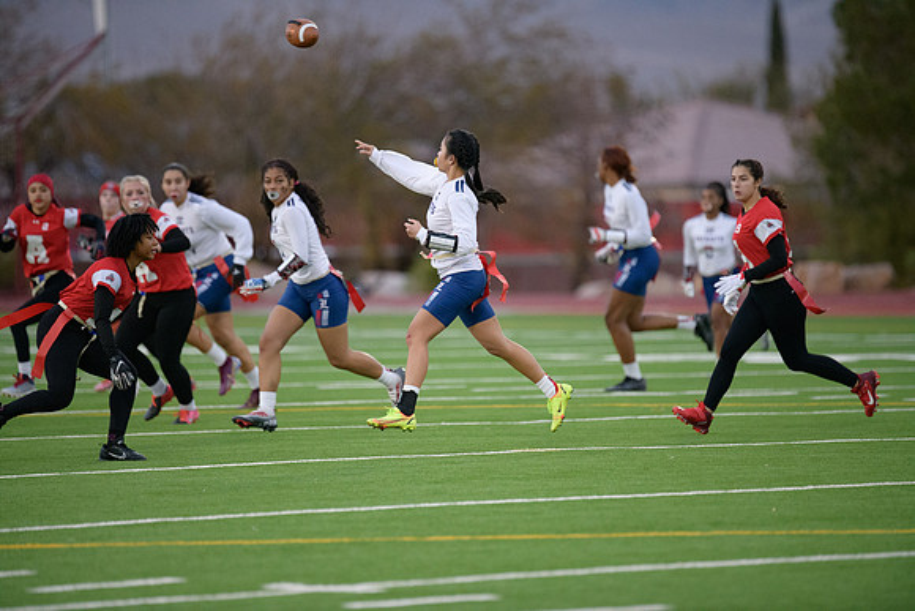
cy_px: 306
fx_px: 7626
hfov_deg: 6.9
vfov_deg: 4.6
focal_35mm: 300
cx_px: 458
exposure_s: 1/3200
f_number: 2.8
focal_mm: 300
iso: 4500
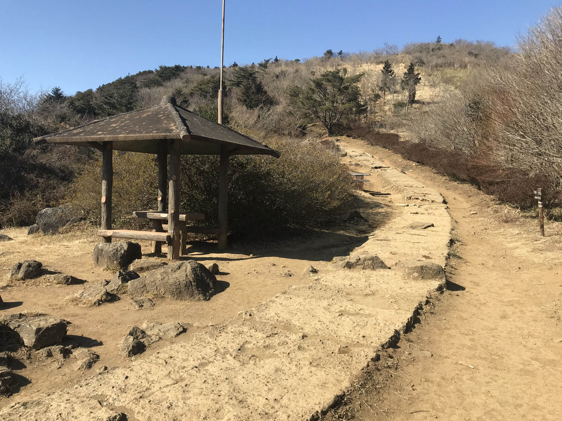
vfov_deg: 49.7
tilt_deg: -1.8
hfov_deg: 63.4
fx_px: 455
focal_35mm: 28
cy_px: 210
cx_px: 281
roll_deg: -1.9
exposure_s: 1/1650
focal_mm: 3.99
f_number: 1.8
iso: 20
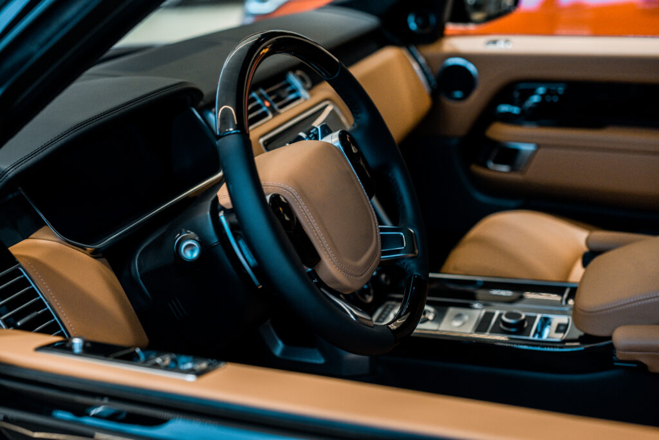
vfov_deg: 27.0
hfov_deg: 39.6
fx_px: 915
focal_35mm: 50
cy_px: 220
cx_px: 330
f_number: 3.2
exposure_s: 1/160
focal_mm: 50
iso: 640
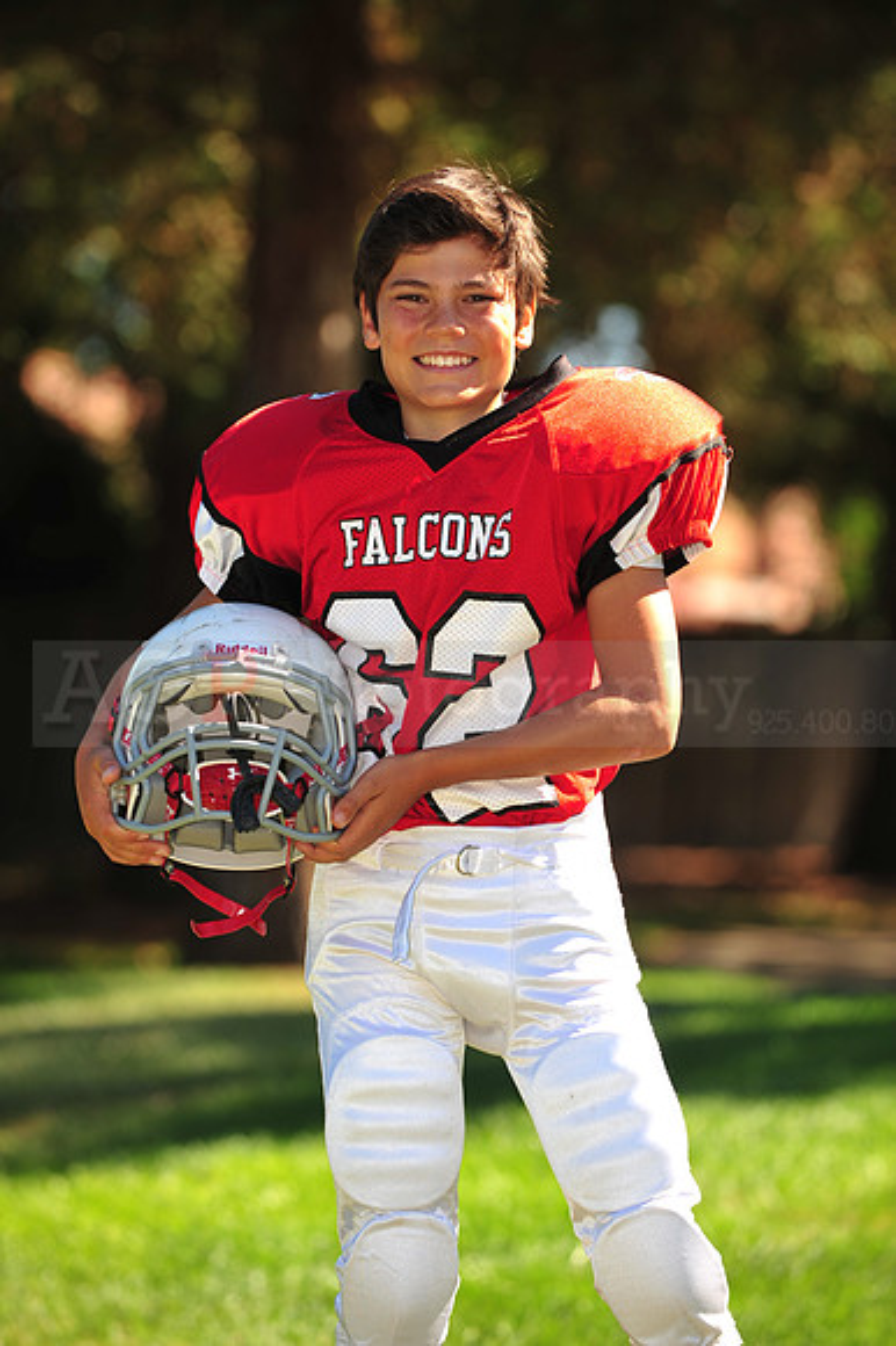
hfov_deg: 6.9
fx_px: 7475
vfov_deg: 10.3
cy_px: 673
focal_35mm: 200
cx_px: 448
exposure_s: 1/320
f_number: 4.5
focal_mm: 200
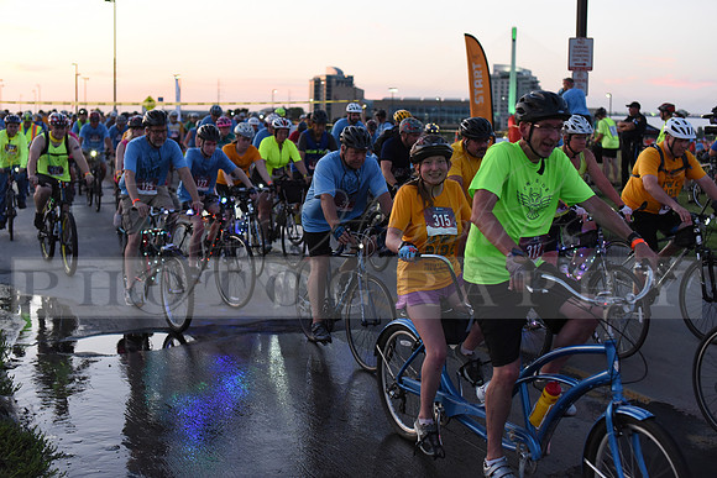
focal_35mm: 50
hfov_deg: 39.6
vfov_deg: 27.0
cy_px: 239
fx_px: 996
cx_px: 358
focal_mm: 50
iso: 2500
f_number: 3.2
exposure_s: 1/400
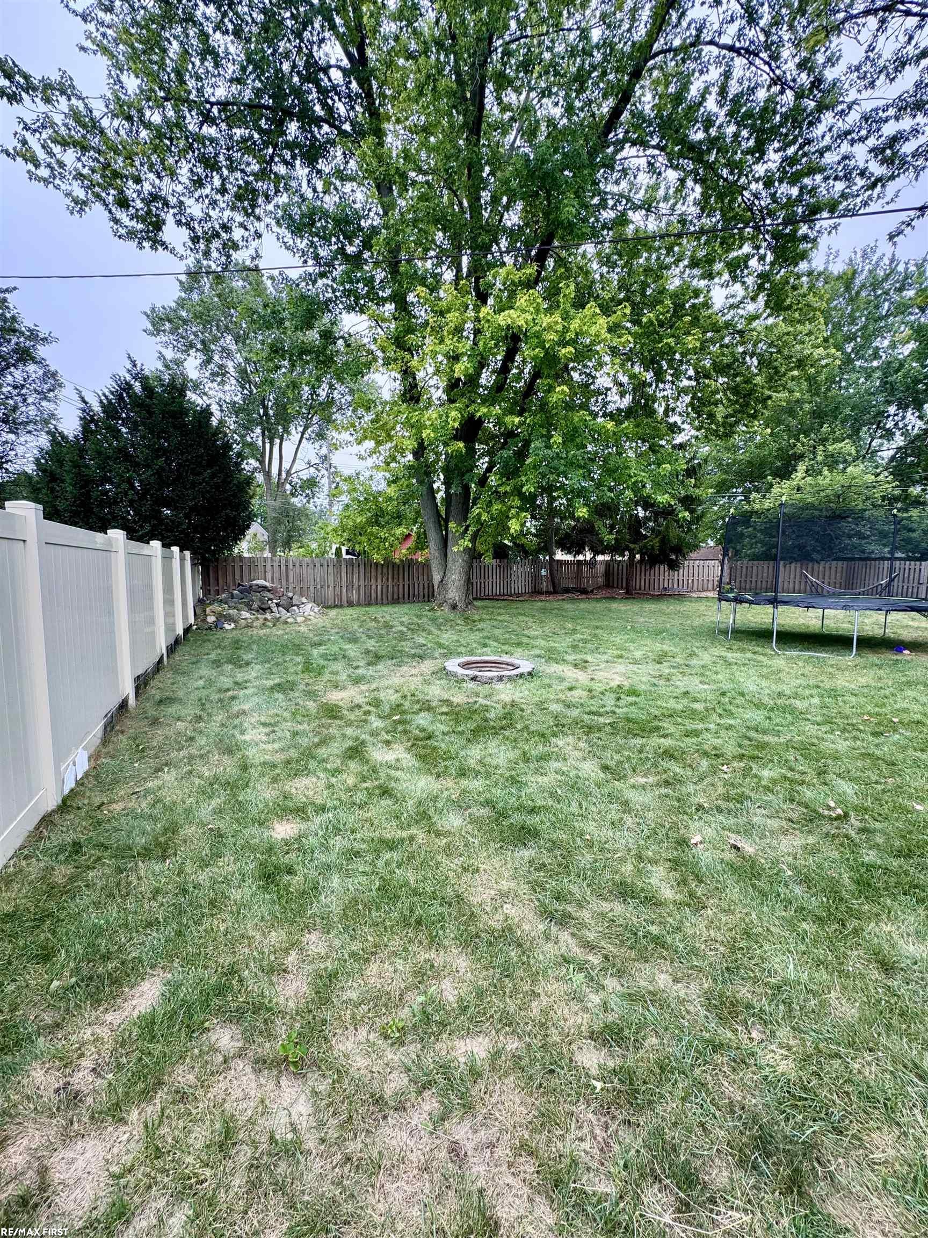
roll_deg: +0.2
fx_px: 500
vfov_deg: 102.1
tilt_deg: -6.4
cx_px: 464
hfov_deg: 85.7
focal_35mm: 14
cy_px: 619
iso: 40
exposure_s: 1/254
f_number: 2.2
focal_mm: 2.22
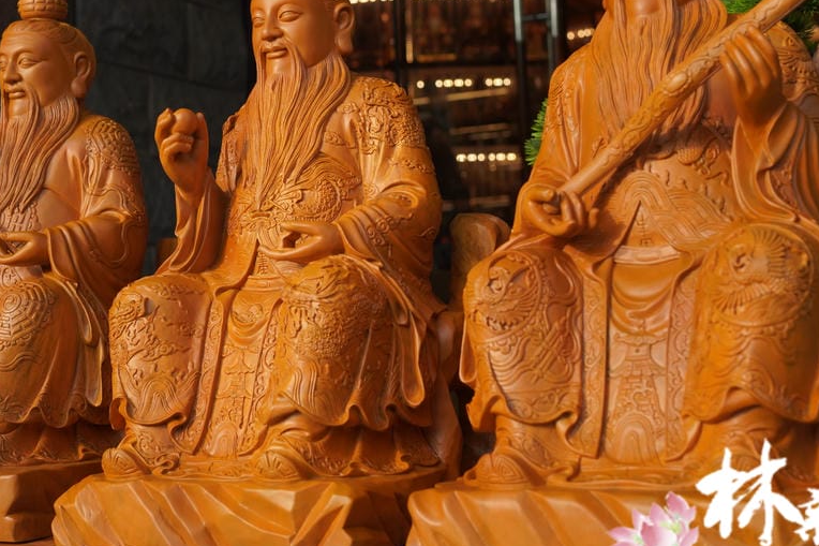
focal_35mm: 55
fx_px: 1251
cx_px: 333
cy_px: 166
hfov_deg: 36.1
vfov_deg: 24.4
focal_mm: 35
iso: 400
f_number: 5.6
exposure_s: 1/800
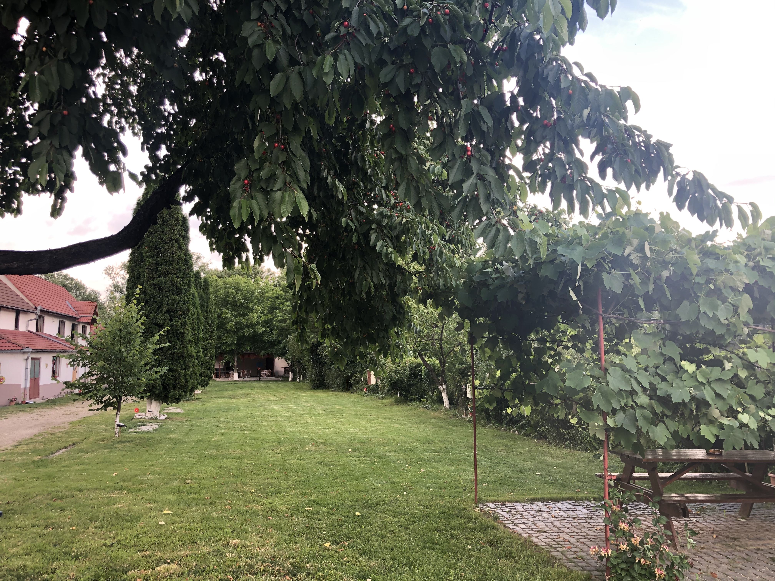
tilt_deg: +5.4
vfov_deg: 49.7
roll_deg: +1.8
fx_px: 627
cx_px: 388
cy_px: 290
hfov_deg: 63.4
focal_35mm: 28
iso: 25
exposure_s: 1/120
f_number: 1.8
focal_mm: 4
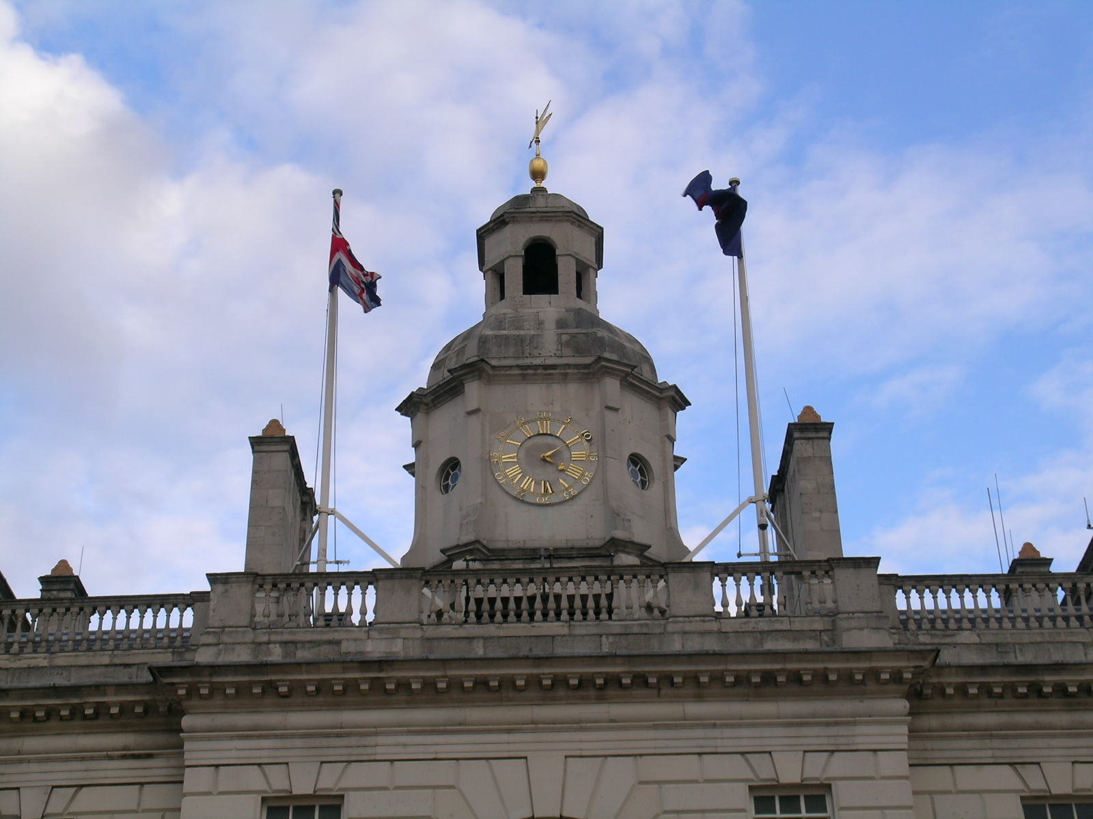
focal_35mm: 61
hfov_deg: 31.7
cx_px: 546
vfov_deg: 24.0
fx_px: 1926
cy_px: 410
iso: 50
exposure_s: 1/140
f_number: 5.9
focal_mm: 12.6
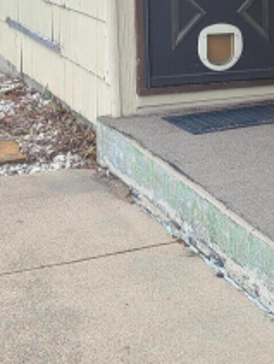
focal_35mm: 82
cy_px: 58
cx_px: 343
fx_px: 863
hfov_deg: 17.1
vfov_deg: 23.3
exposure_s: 1/259
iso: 40
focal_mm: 5.4
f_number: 1.8
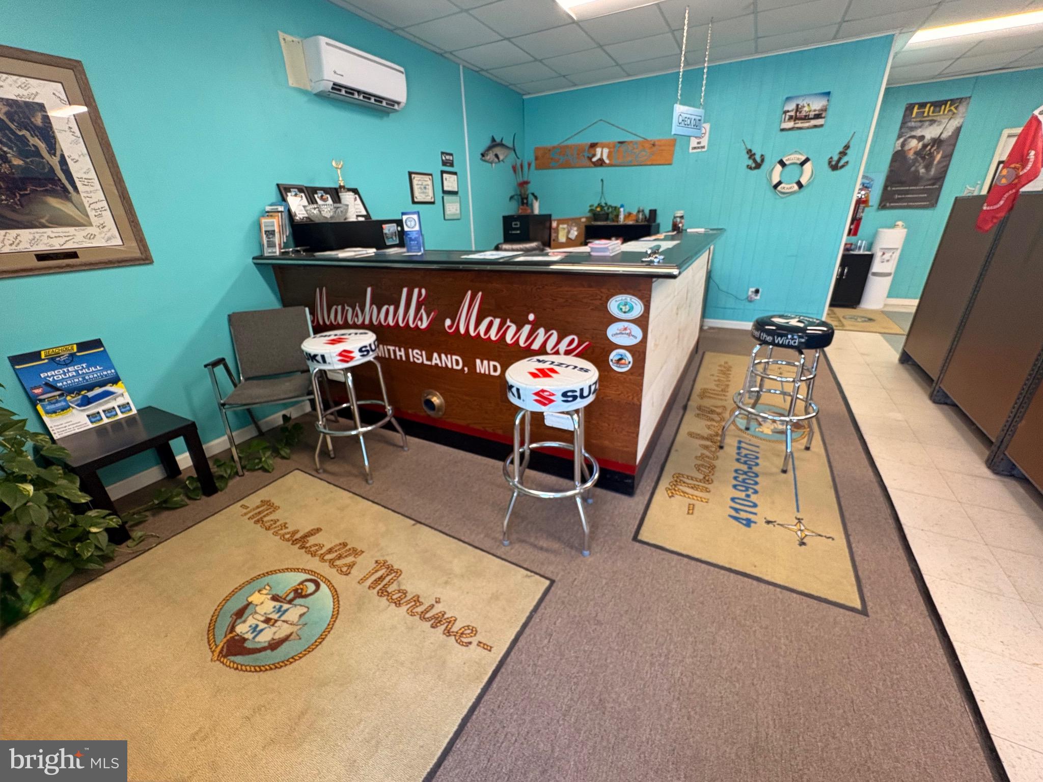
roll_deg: +2.0
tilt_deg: -22.6
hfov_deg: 102.1
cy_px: 391
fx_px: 422
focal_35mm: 14
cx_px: 522
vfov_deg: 85.7
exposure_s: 1/99
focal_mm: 2.22
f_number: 2.2
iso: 250
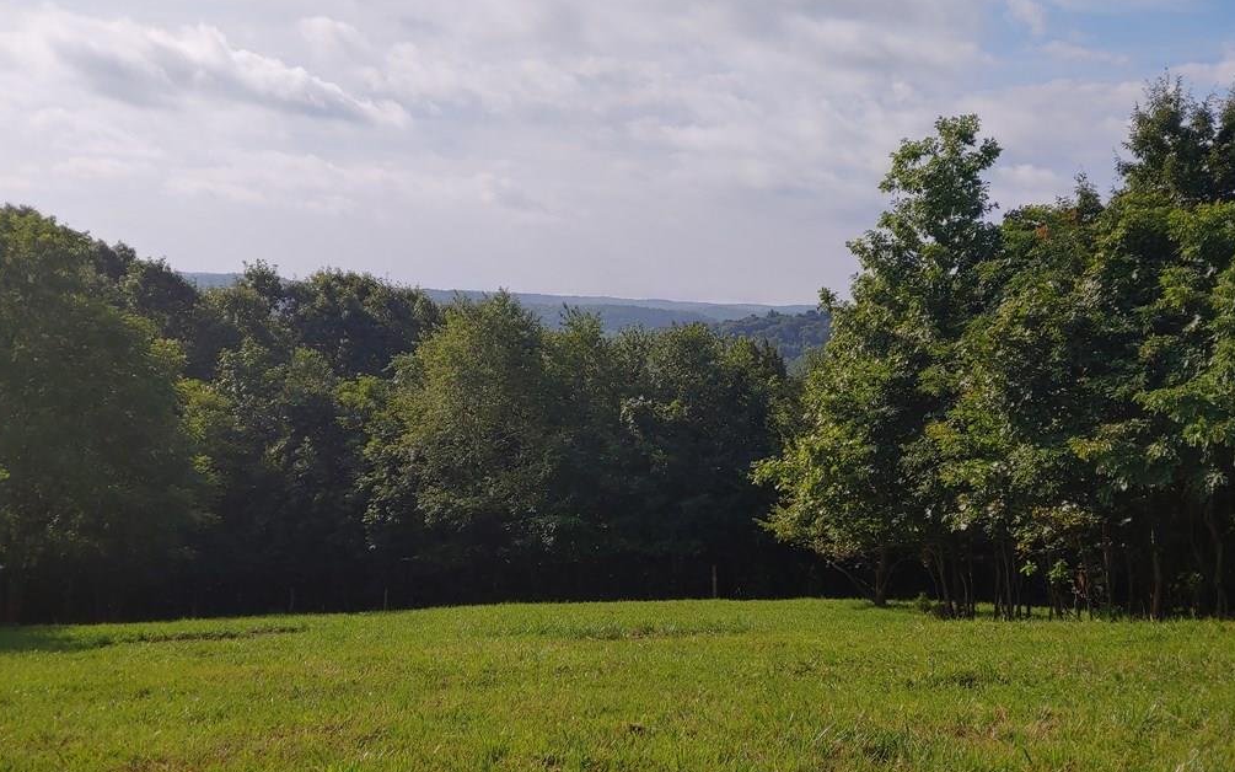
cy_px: 406
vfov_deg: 24.0
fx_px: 1817
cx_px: 619
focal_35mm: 54
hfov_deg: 37.5
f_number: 2.4
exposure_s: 1/781
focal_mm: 5.88
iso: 50
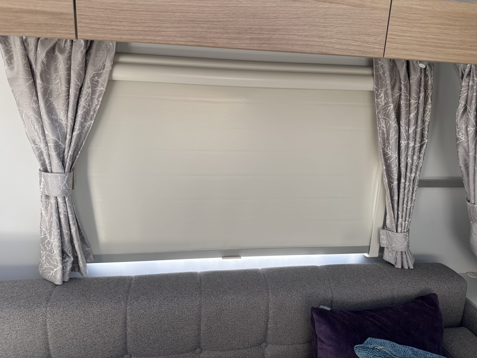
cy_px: 179
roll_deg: -0.5
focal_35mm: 24
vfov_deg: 56.8
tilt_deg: -14.6
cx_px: 238
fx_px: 331
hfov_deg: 71.6
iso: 64
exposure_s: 1/211
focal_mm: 6.86
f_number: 1.78
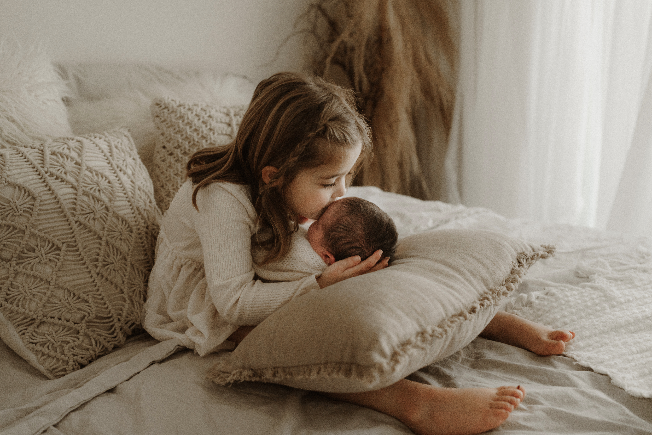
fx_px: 652
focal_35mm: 36
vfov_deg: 36.9
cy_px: 213
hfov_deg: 53.1
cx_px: 329
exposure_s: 1/200
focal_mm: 35
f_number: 2.8
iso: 1600
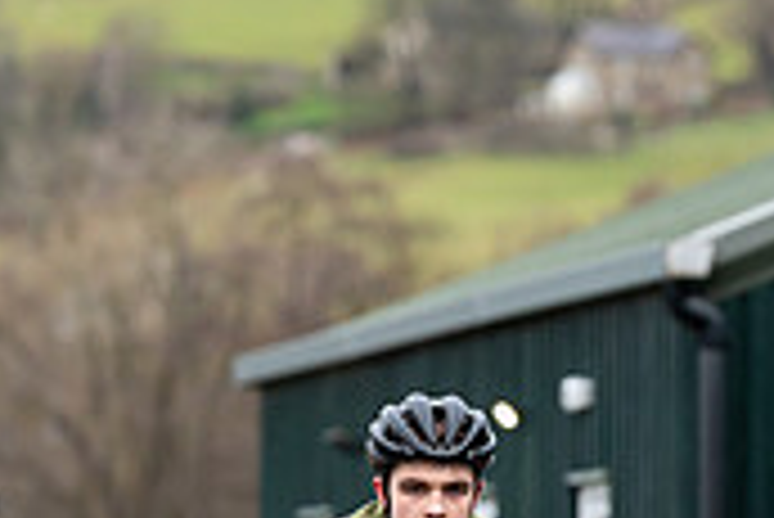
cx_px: 396
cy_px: 565
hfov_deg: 4.6
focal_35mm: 452
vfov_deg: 3.0
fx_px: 9726
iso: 800
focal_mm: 134
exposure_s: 1/1000
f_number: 3.2
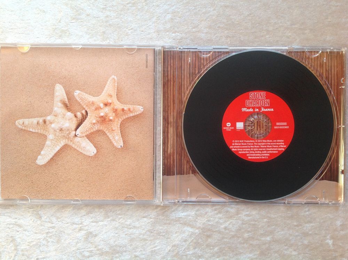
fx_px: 351
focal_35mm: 35
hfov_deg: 52.7
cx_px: 174
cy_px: 130
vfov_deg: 40.6
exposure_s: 1/120
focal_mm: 4.28
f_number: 2.4
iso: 80
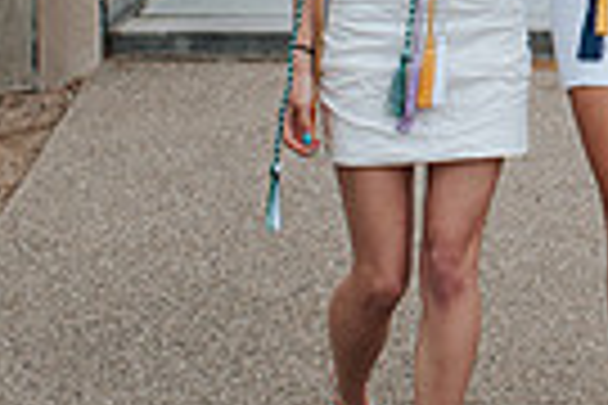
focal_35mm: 150
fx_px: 2533
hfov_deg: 13.1
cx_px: 833
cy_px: -173
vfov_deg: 9.0
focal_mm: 35
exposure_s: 1/500
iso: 100
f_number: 3.5
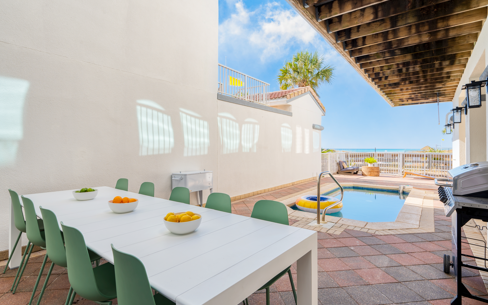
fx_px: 253
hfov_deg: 88.0
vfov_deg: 62.2
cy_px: 146
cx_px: 238
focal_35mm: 19
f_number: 10
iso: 100
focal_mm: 18
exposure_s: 1/80
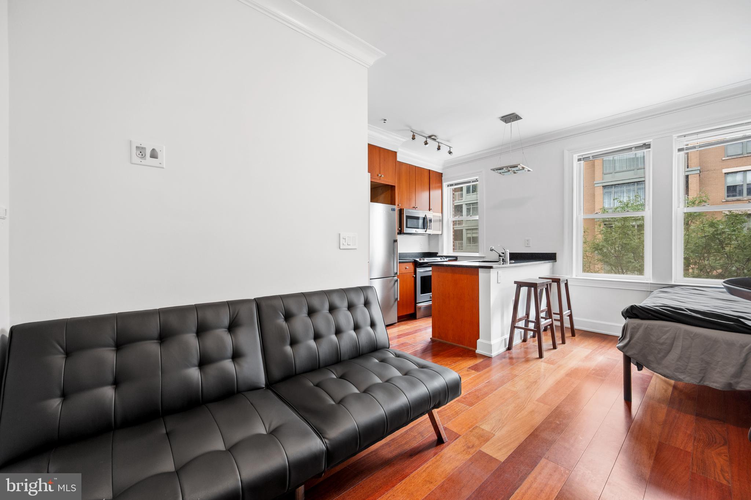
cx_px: 376
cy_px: 250
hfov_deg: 104.3
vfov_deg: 81.2
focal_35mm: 14
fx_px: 292
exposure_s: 1/3
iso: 400
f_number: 6.3
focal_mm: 14
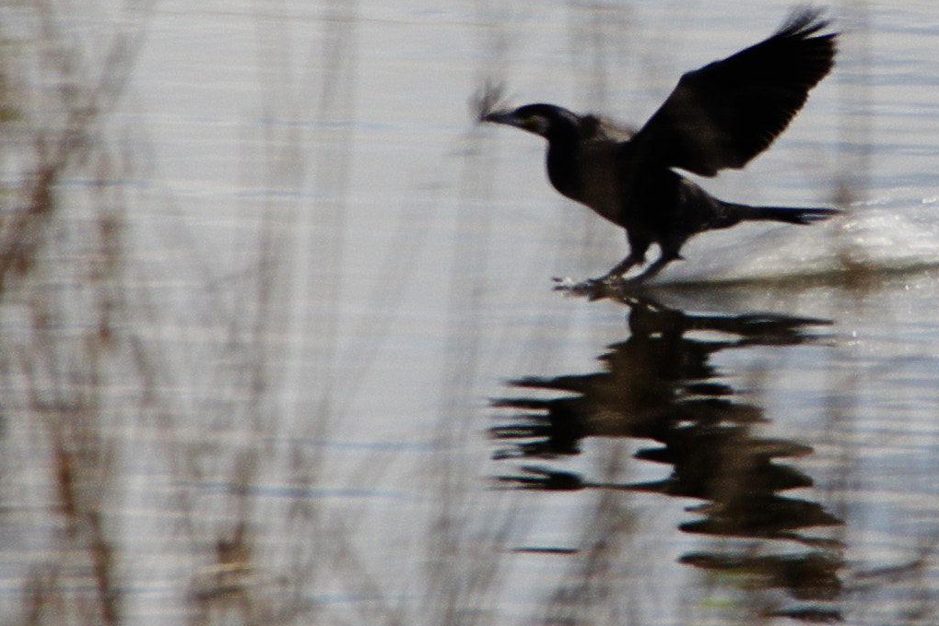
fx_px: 10587
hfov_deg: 5.1
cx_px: 913
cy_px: 27
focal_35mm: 406
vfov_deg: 3.4
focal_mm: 135
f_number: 9
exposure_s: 1/100
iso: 200
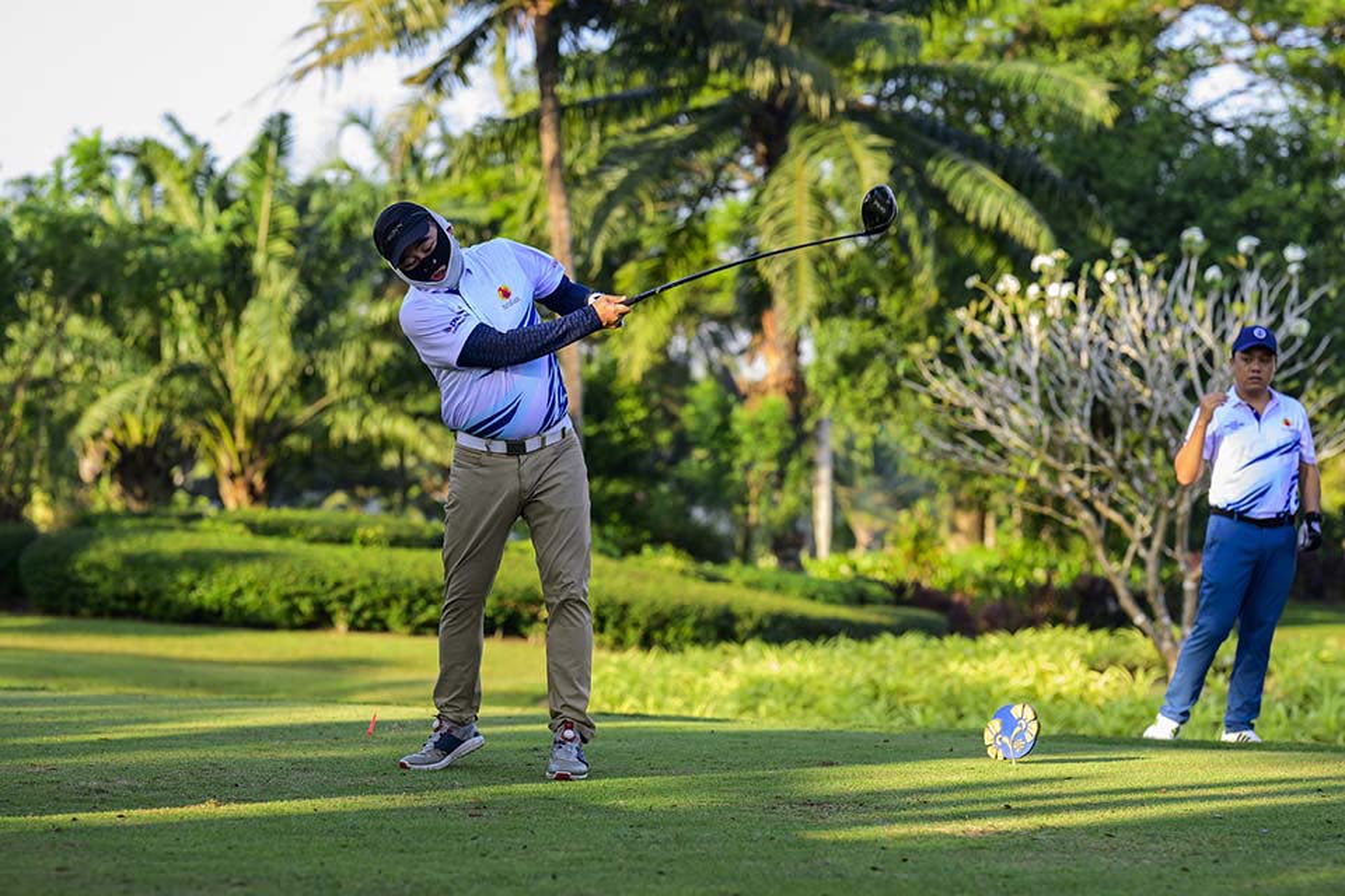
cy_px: 448
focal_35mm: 85
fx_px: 3175
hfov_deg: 23.9
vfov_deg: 16.1
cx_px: 672
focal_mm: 85
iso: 1600
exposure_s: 1/2500
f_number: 2.8
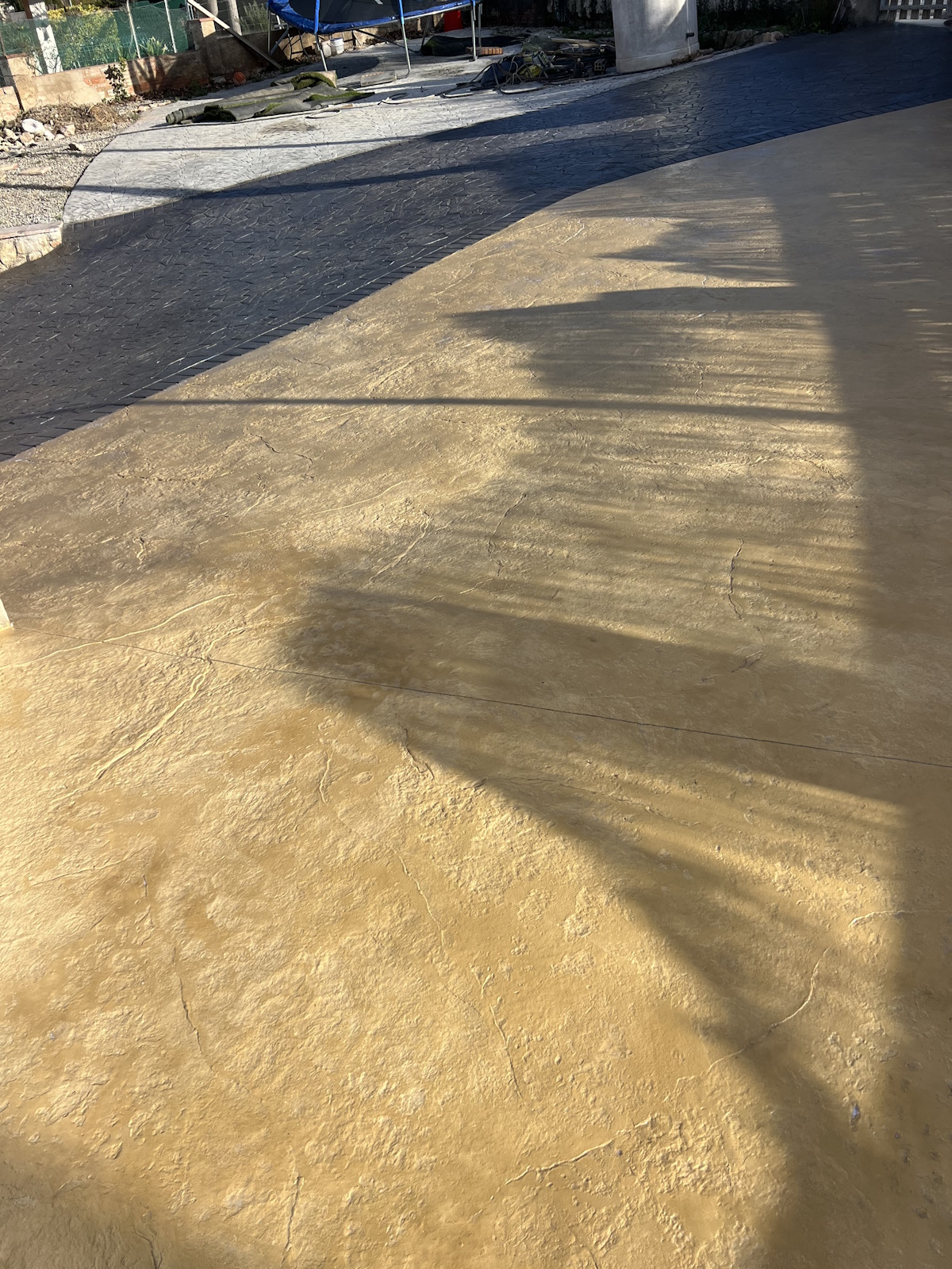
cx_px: 476
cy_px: 634
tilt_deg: -35.8
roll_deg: +5.0
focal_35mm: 26
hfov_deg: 53.1
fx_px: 953
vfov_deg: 67.3
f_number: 1.5
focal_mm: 5.7
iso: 50
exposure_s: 1/3460
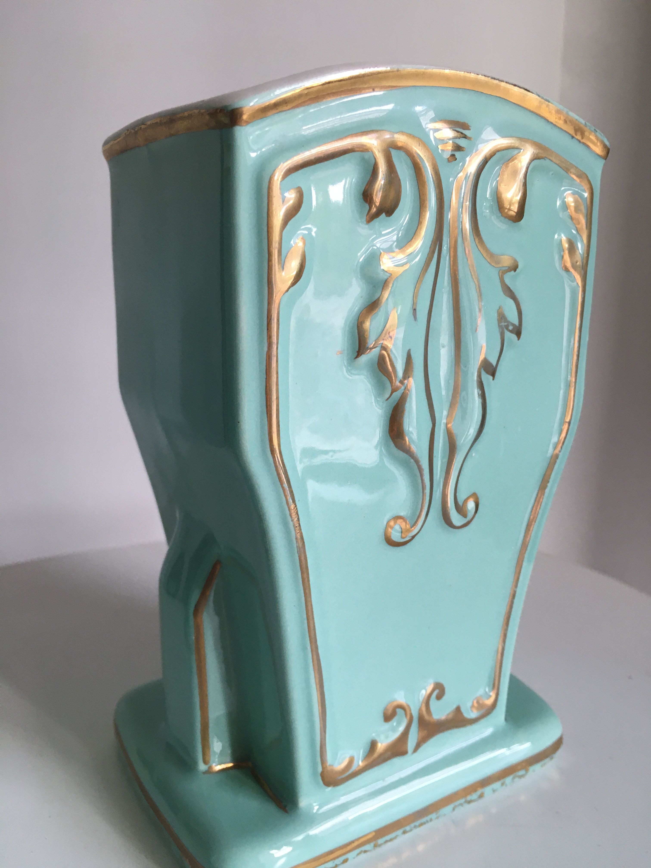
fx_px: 727
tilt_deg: -14.4
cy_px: 434
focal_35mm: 29
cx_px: 326
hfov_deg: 48.2
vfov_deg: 61.7
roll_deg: -0.7
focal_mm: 4.15
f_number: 2.2
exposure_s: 1/33
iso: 40
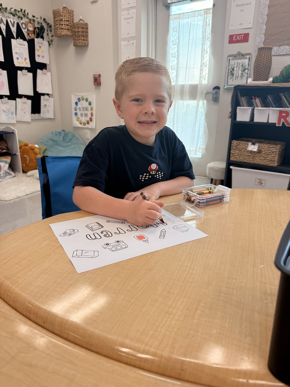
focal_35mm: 24
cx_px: 145
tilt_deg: -18.1
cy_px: 194
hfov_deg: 56.8
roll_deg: -0.6
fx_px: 268
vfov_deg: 71.6
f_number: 1.78
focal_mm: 6.76
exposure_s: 1/234
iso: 100
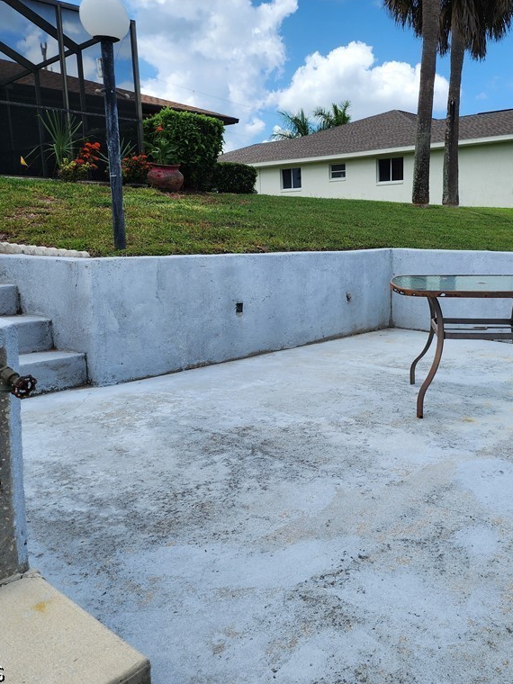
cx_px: 380
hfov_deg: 44.1
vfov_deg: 58.4
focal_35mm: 31
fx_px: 613
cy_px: 343
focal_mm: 6.4
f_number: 1.8
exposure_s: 1/976
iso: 12
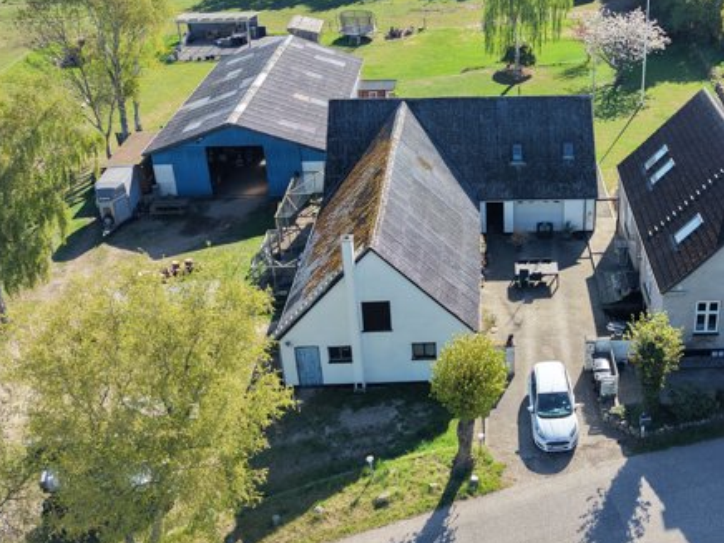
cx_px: 540
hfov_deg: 41.7
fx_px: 920
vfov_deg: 32.4
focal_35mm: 44
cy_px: 148
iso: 250
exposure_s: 1/1600
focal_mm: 8.67
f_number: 1.8
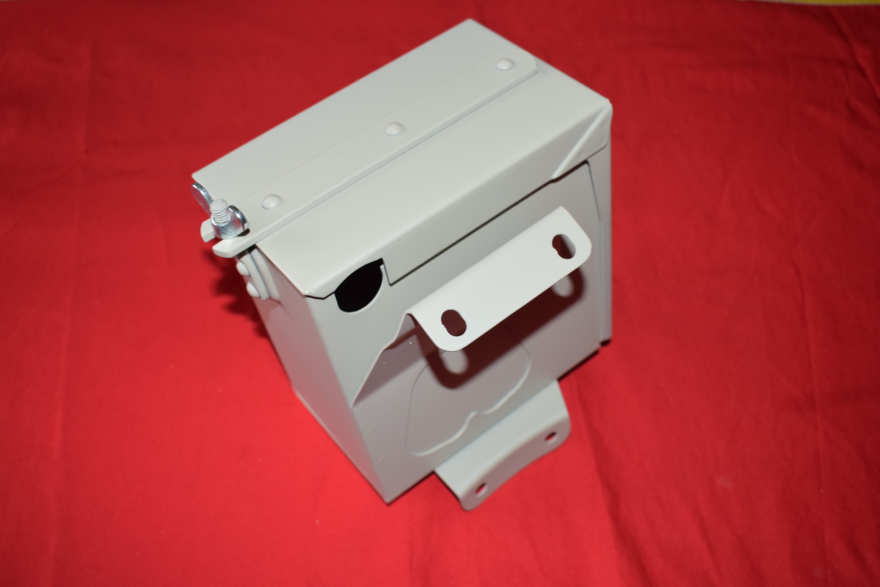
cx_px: 440
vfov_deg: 35.5
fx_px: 917
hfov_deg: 51.3
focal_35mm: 38
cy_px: 294
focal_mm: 25
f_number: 5.6
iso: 800
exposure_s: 1/160
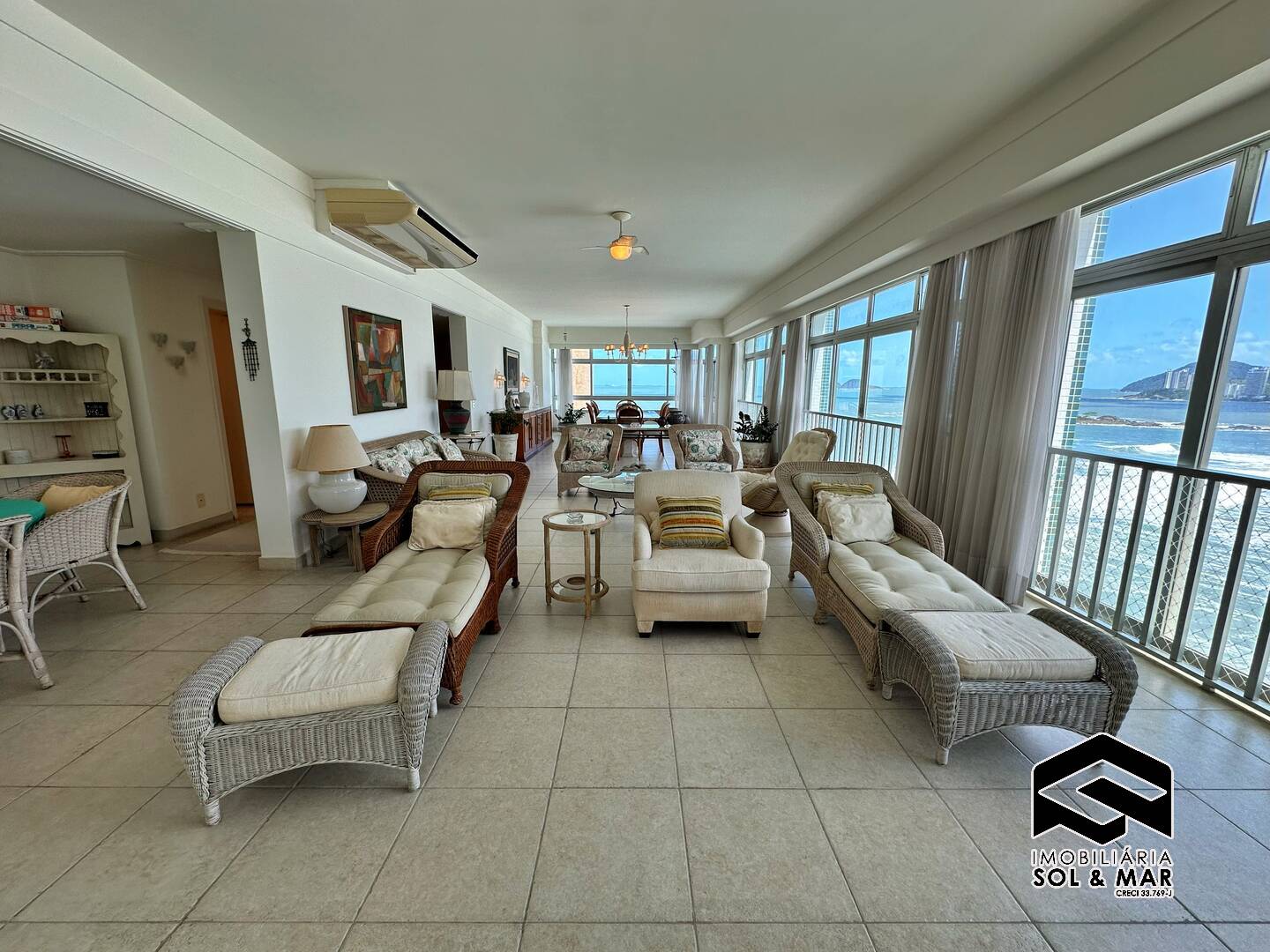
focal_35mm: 14
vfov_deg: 85.7
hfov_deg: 102.1
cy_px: 476
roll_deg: -0.6
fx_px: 514
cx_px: 635
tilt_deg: -9.9
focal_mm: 2.22
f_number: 2.2
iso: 40
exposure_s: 1/361
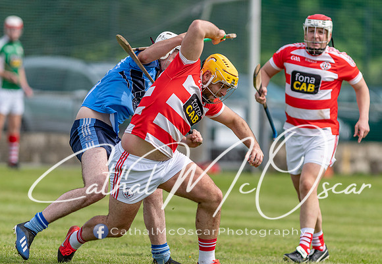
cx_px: 199
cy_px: 127
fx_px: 5455
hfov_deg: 4.0
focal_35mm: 508
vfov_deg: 2.8
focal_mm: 300
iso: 100
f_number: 2.8
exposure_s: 1/1600
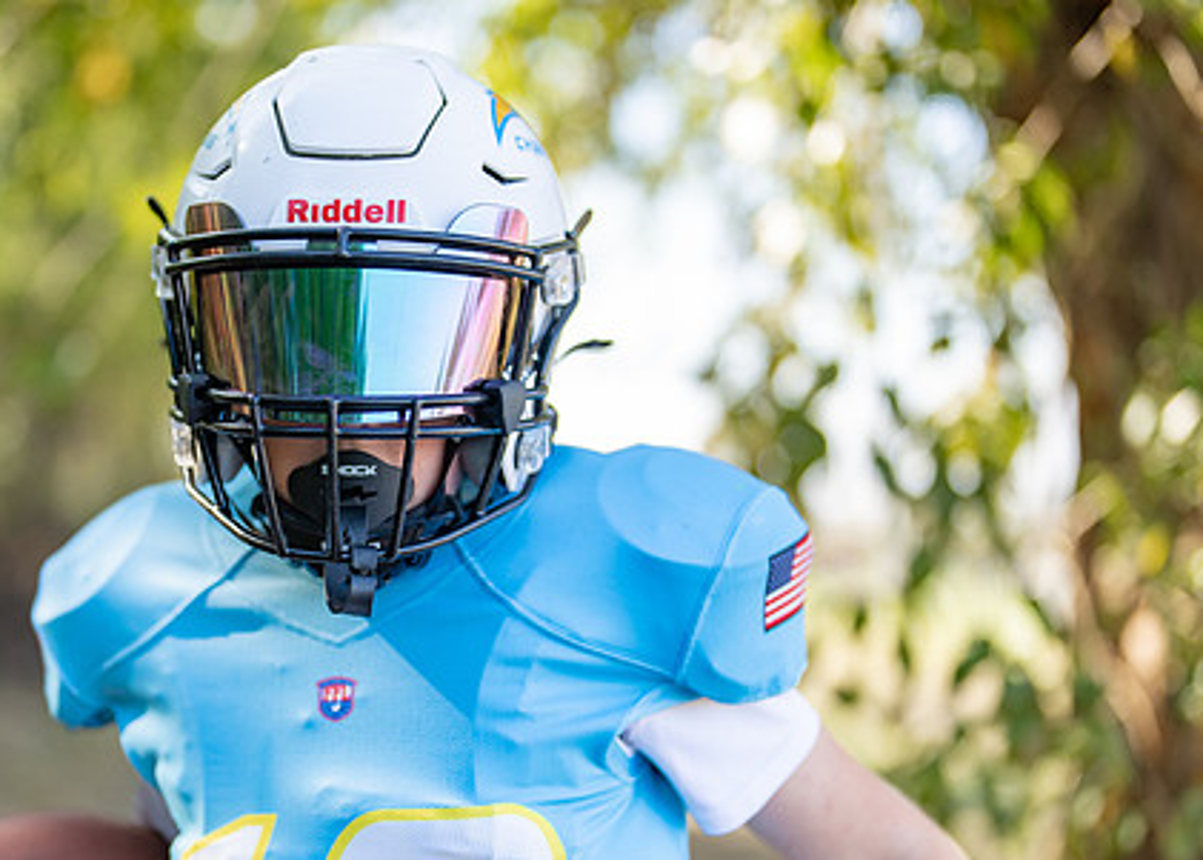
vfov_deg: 18.8
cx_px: 420
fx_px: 2597
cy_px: 526
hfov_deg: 26.0
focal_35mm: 76
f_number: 1.2
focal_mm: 50
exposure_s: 1/1600
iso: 100
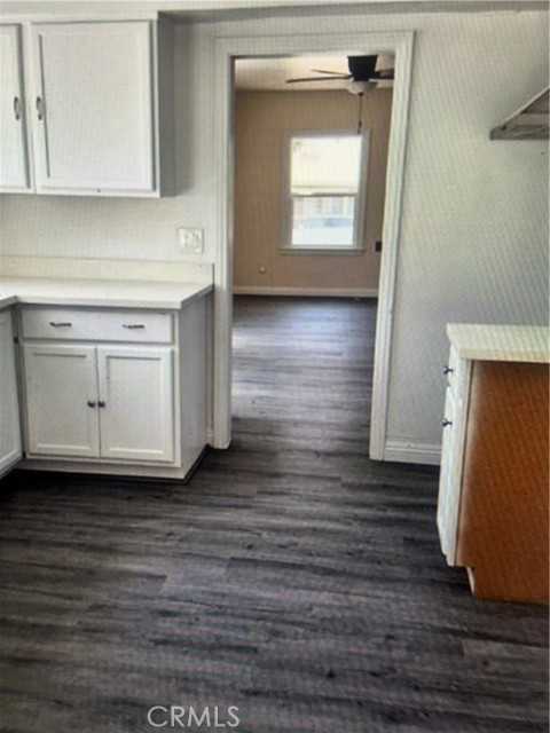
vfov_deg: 39.7
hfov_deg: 30.3
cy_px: 366
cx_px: 275
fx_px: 1017
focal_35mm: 48
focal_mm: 6.86
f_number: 1.78
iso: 125
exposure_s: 1/60
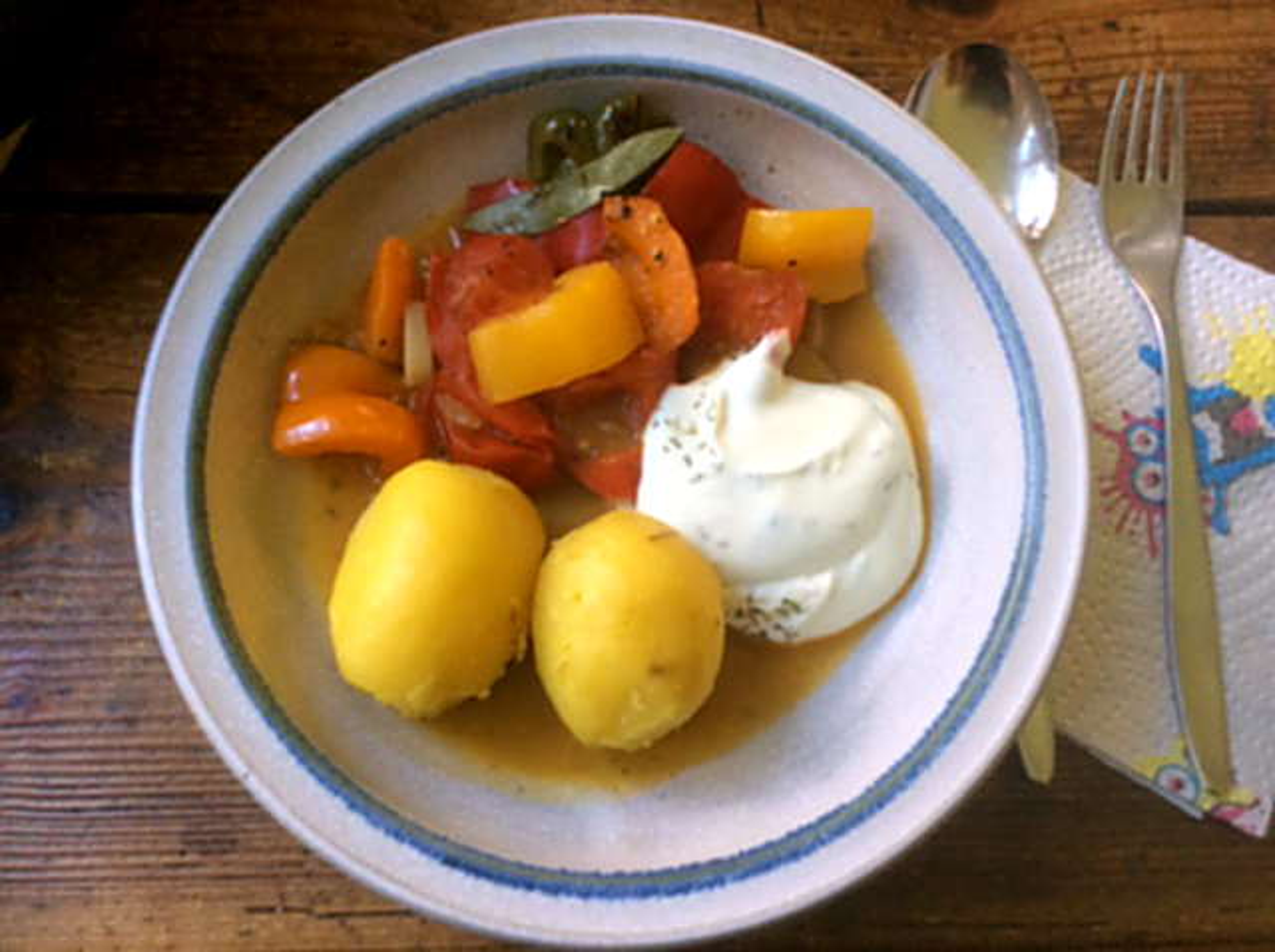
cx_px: 638
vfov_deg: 44.1
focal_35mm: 32
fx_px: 1177
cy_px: 476
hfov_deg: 56.9
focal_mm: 3.3
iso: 125
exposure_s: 1/25
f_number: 2.4
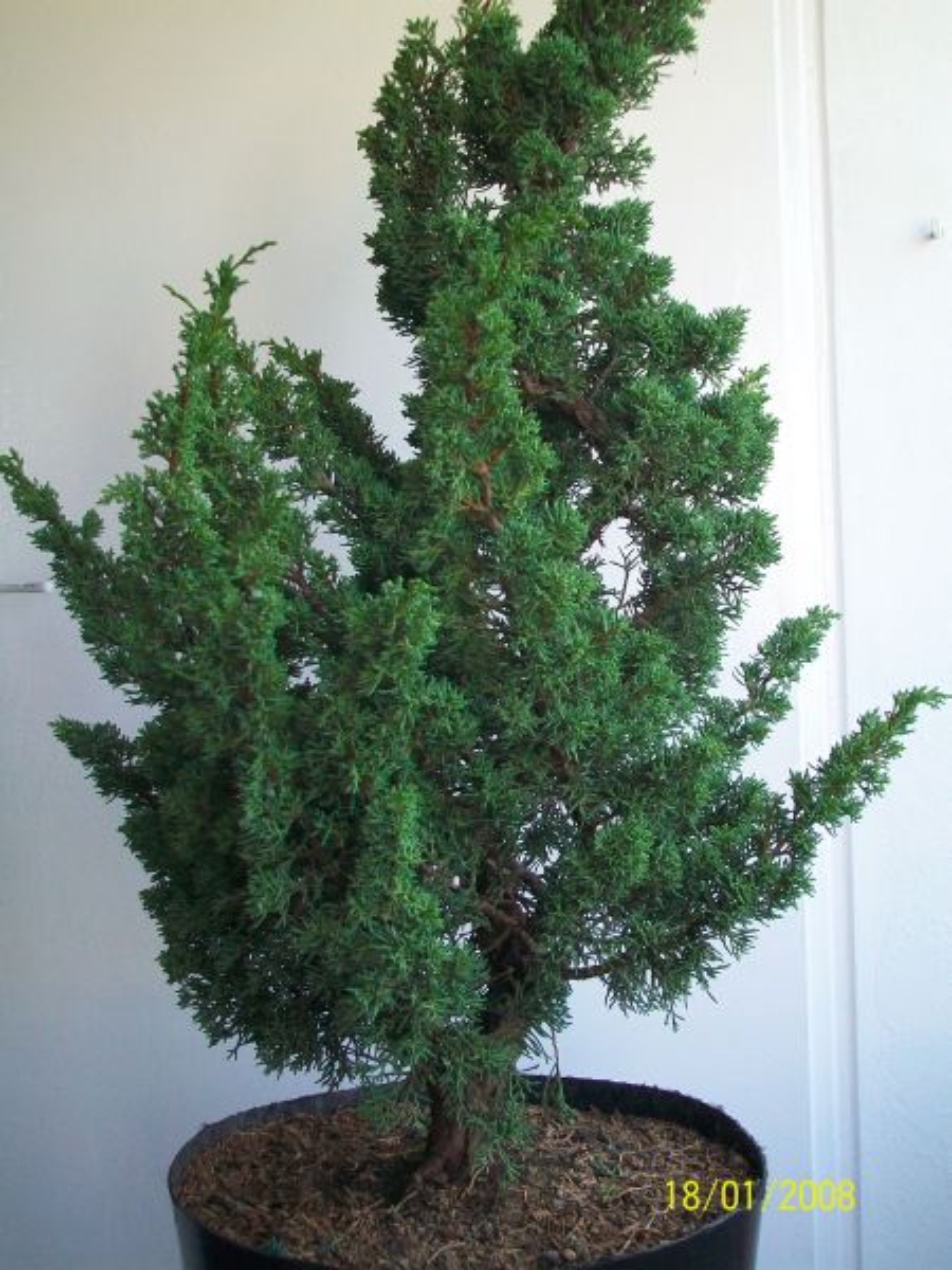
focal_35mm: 50
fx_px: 1833
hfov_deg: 29.1
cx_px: 476
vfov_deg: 38.2
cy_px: 635
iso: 147
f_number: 3.6
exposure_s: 1/80
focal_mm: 8.8
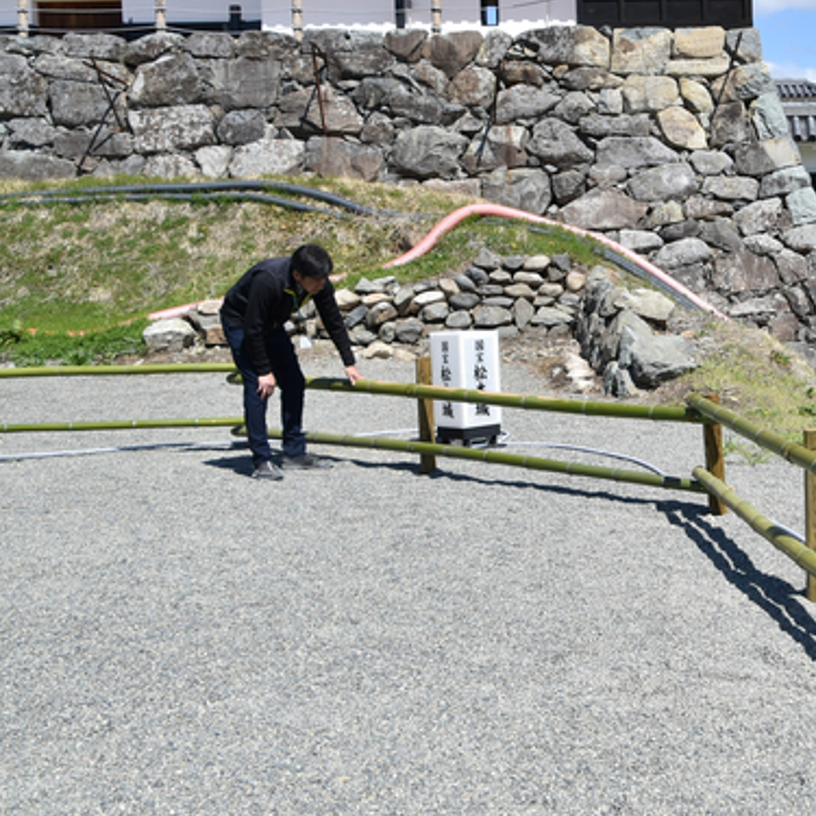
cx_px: 838
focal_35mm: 49
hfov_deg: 31.7
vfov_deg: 34.6
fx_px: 1307
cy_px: 346
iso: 100
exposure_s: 1/400
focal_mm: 18
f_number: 7.1
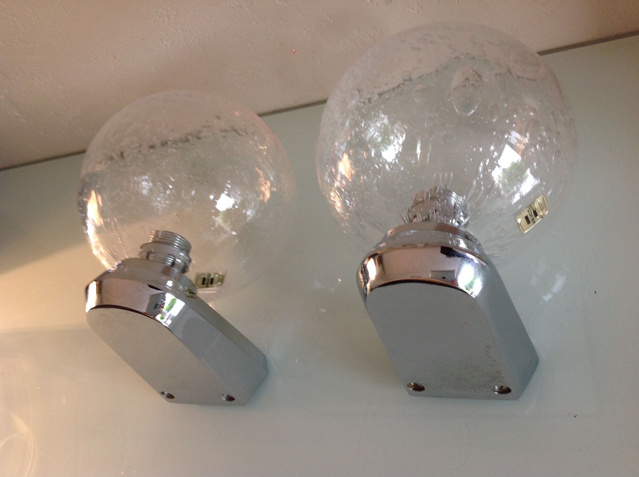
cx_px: 320
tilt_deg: -52.9
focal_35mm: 35
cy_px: 238
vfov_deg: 40.6
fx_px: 645
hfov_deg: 52.7
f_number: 2.4
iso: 80
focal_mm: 4.28
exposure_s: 1/15
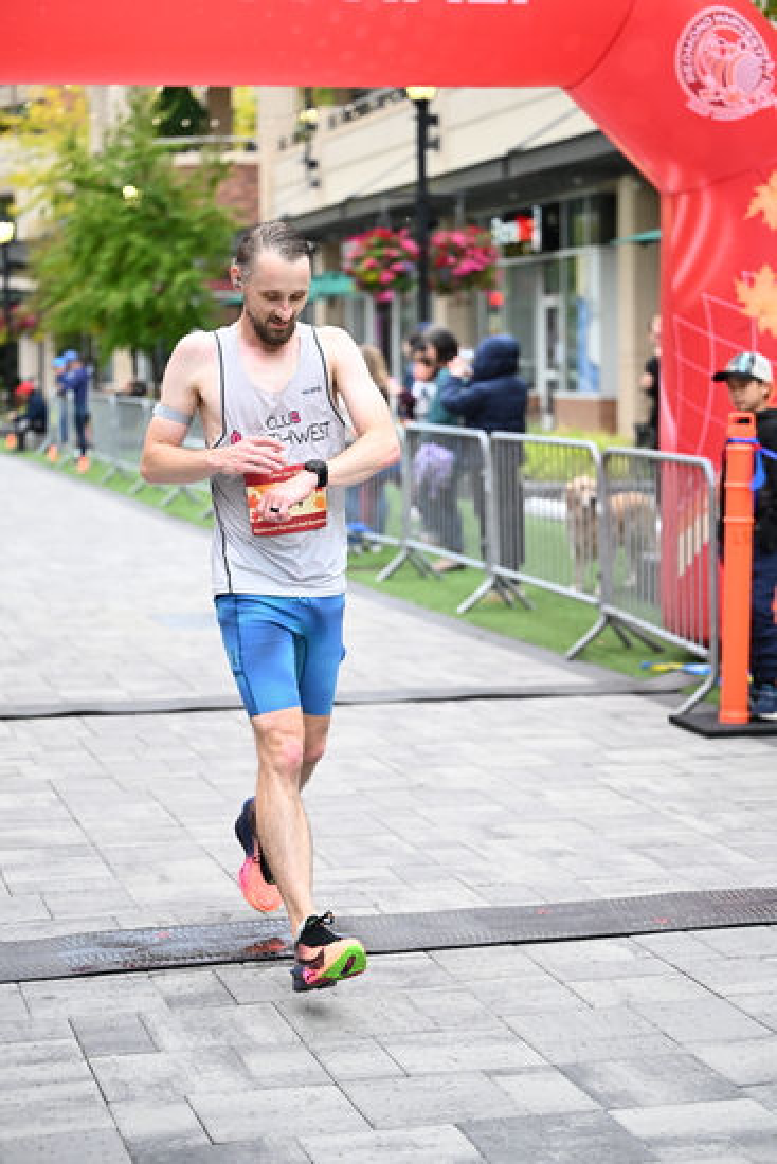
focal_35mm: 70
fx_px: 2265
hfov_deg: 19.5
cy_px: 582
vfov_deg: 28.8
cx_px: 388
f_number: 2.8
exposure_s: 1/1250
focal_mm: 70
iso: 1600
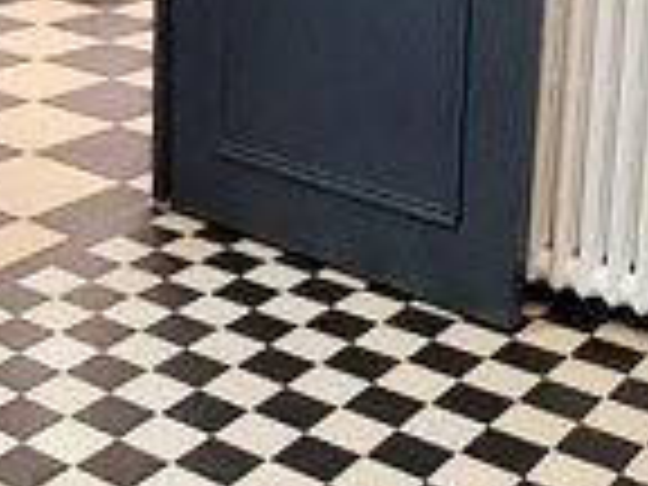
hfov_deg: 26.4
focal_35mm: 72
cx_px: 108
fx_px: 1348
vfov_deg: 19.4
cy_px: -72
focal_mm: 1.42
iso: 250
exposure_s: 1/50
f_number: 2.2
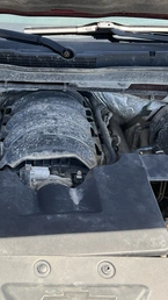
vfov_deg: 42.0
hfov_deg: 24.1
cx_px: 39
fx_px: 388
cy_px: 128
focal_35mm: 49
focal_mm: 3
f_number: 1.8
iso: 20
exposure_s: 1/170
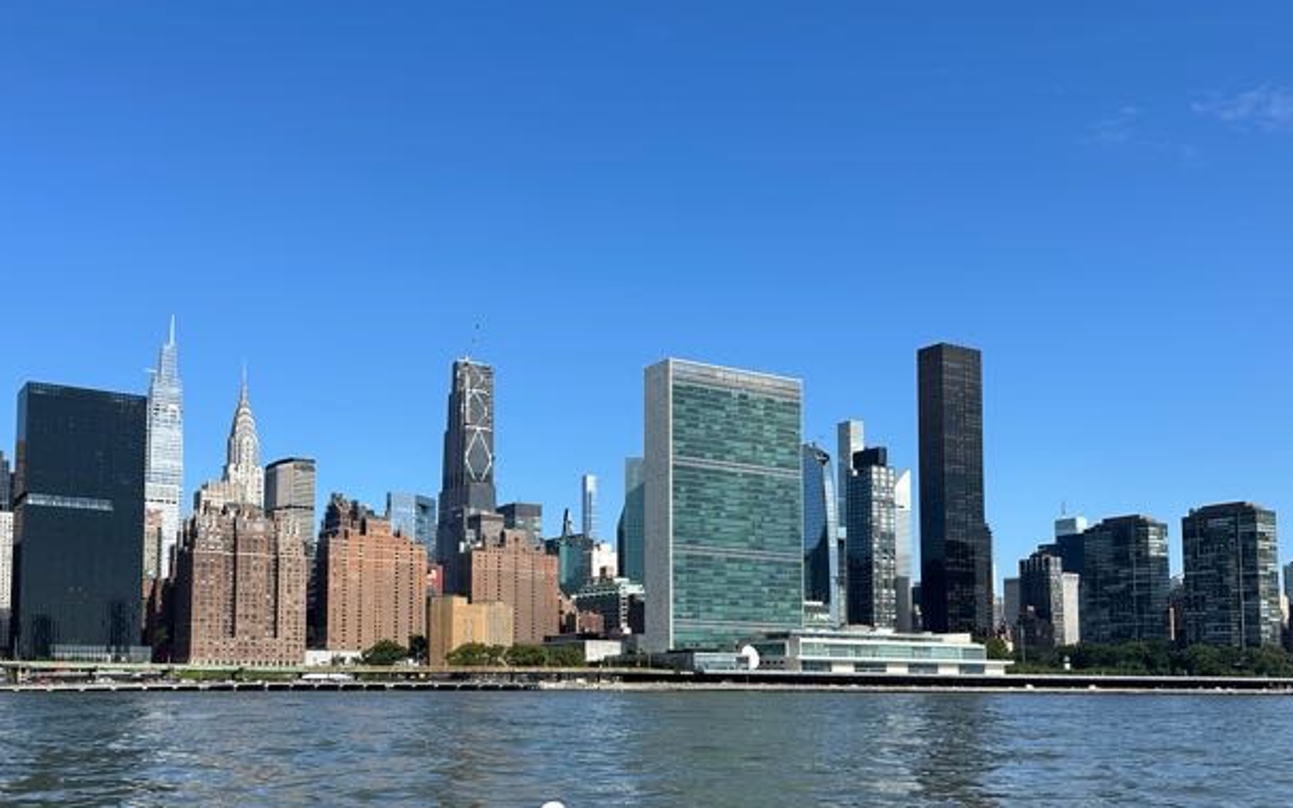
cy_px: 590
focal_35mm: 35
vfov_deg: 35.6
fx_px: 1233
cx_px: 544
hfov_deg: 55.1
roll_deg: +0.0
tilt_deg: +6.0
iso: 80
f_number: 1.78
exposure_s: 1/4545
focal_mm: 6.86
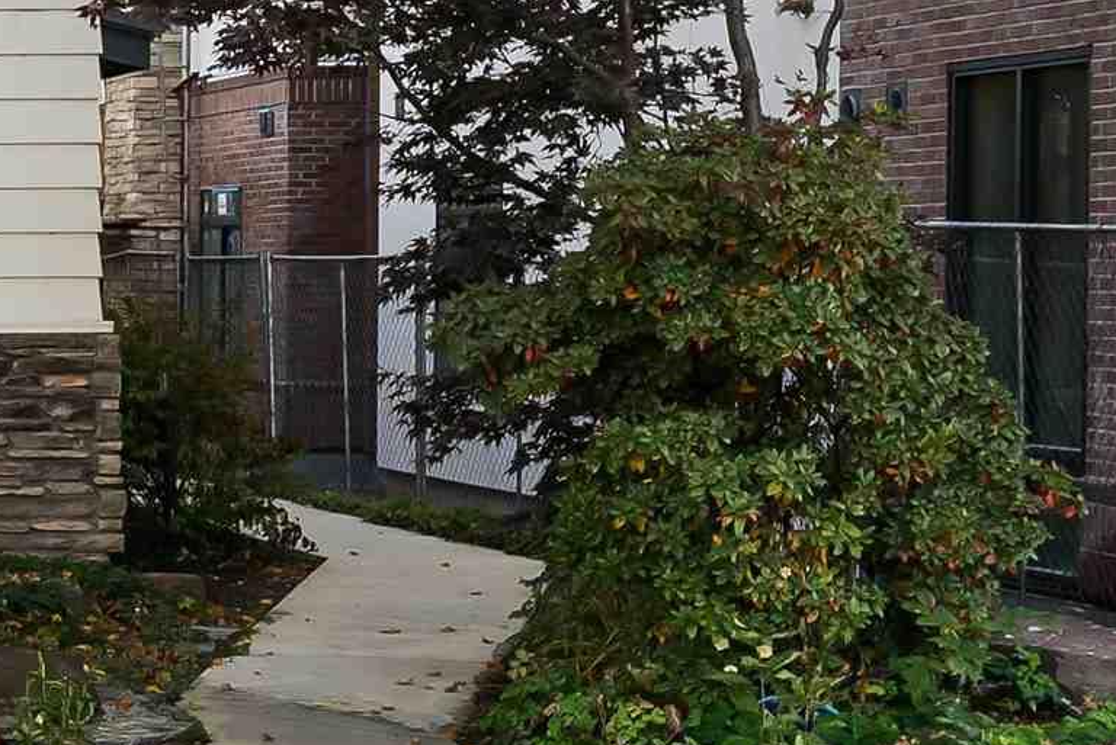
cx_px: -892
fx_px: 3908
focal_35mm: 126
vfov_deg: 10.9
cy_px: 370
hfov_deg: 14.3
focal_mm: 31.5
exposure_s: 1/2.5
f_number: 8
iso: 400
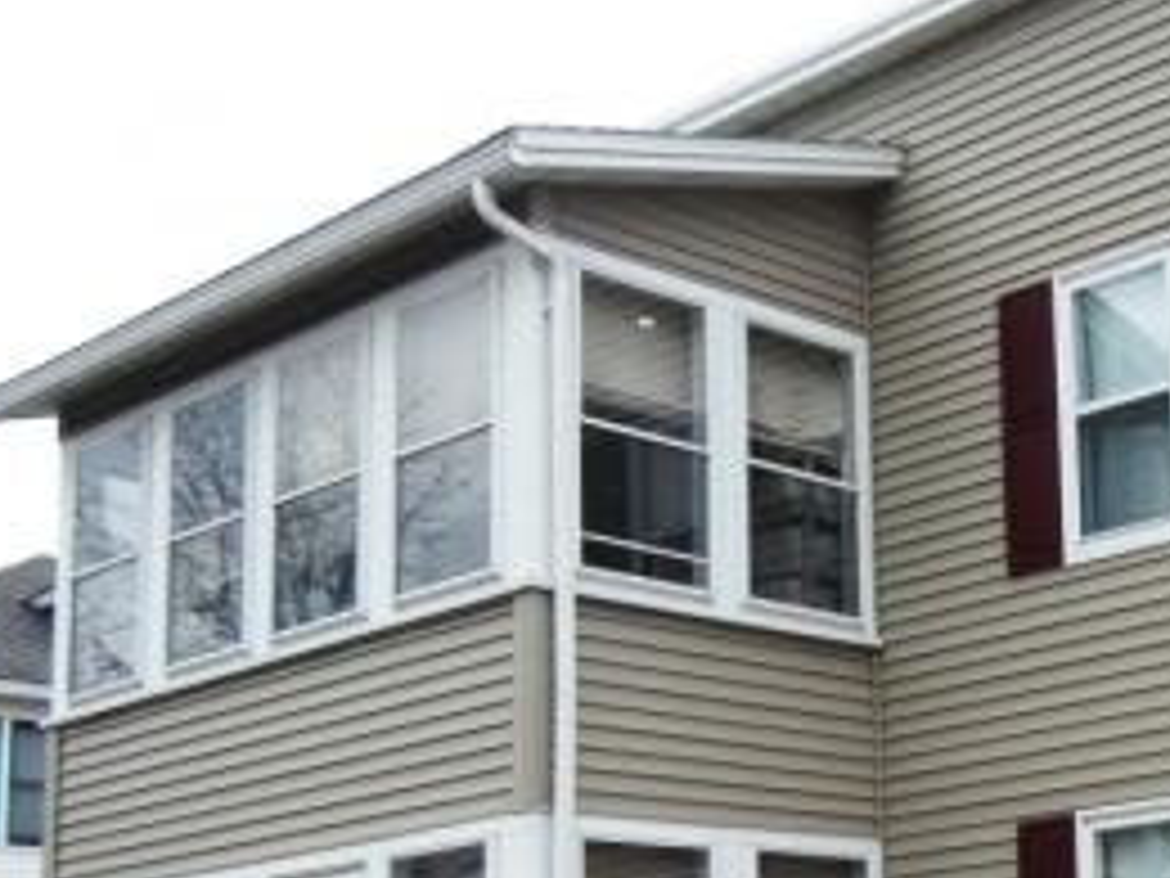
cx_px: 1098
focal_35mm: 67
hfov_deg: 27.7
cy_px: 747
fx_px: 2265
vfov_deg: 21.6
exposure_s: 1/538
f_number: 3.5
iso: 160
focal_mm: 5.4
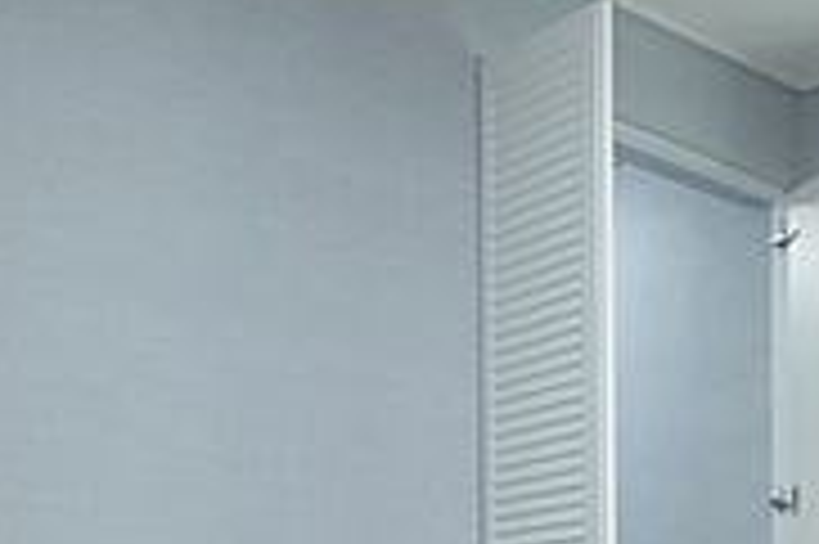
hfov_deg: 26.4
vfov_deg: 18.8
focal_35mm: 66
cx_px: 1035
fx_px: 1500
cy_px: 742
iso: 800
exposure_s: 1/50
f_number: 5.6
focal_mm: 10
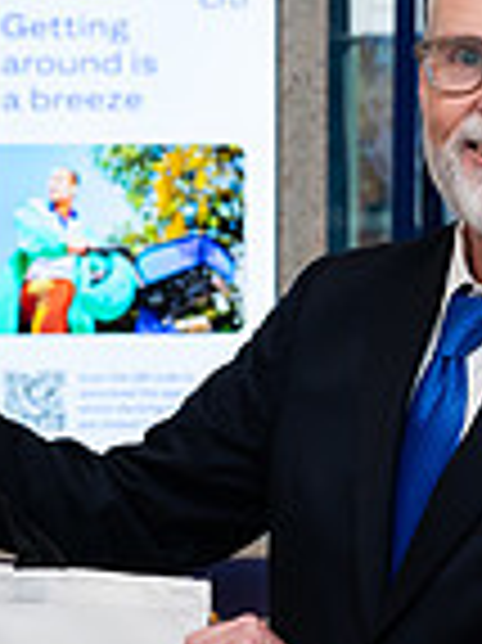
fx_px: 2696
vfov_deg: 13.6
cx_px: 23
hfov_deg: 10.2
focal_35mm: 145
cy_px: 435
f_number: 4
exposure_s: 1/160
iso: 500
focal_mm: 33
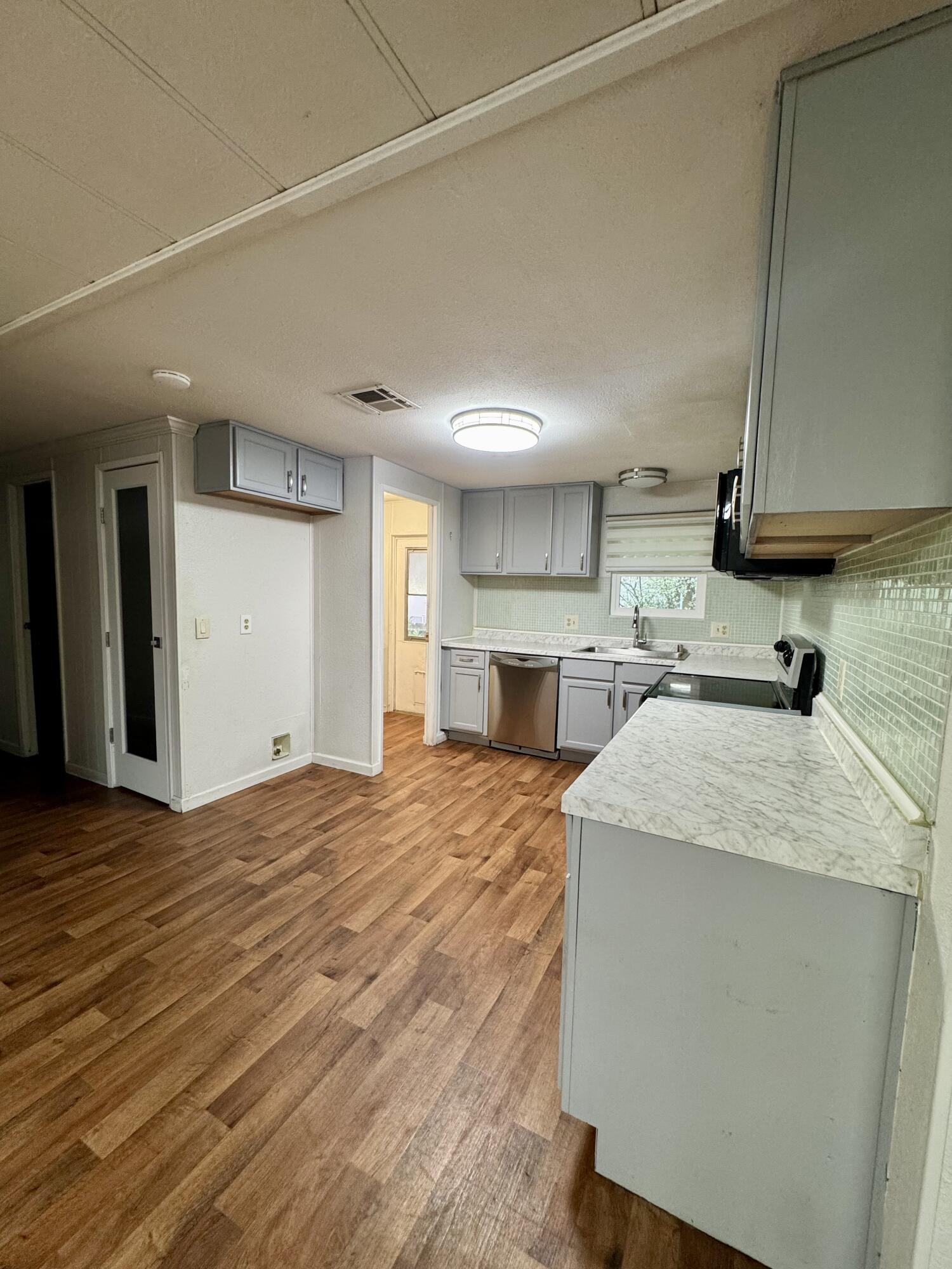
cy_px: 634
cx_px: 476
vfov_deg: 102.1
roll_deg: -1.1
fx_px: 513
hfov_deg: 85.7
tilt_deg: -6.0
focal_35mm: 14
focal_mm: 2.22
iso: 200
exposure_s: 1/60
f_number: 2.2
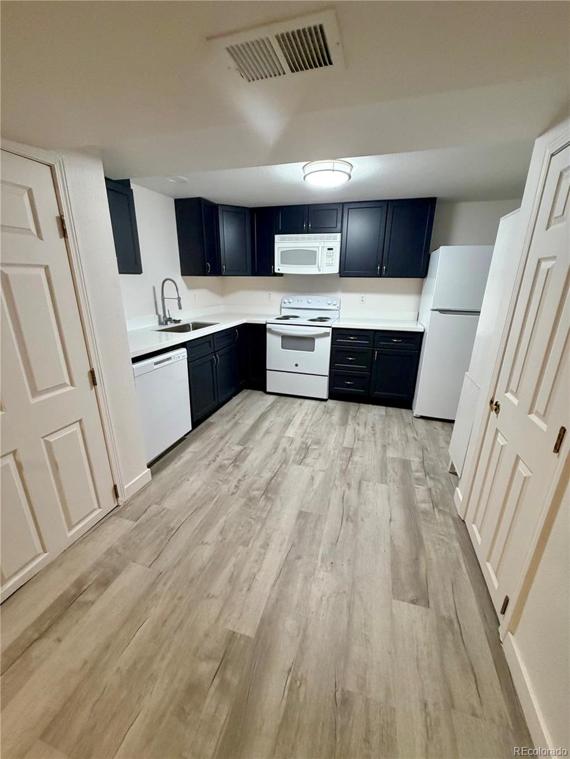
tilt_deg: -18.1
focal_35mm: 14
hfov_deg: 85.7
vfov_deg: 102.1
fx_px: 307
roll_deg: +0.1
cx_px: 285
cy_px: 380
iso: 320
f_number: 2.2
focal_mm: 2.22
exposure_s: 1/60
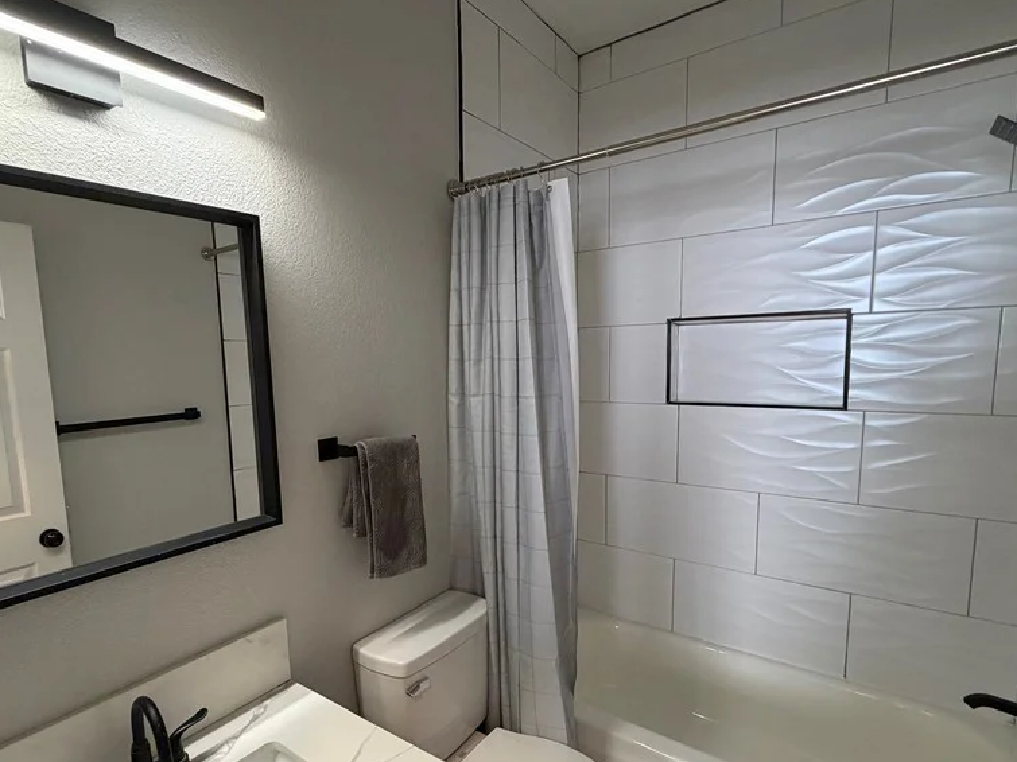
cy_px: 424
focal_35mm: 19
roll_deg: +0.8
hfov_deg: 84.5
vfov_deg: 68.5
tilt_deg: -6.9
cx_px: 470
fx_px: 558
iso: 320
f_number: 2.2
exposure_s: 1/120
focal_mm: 2.22
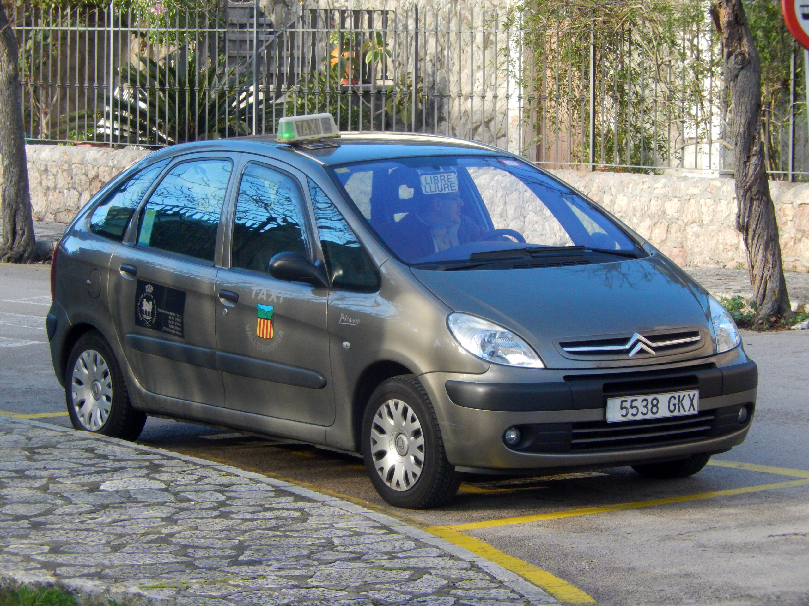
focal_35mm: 169
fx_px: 3950
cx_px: 404
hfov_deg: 11.7
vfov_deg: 8.8
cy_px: 303
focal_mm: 30.3
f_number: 5.7
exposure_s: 1/25
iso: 125
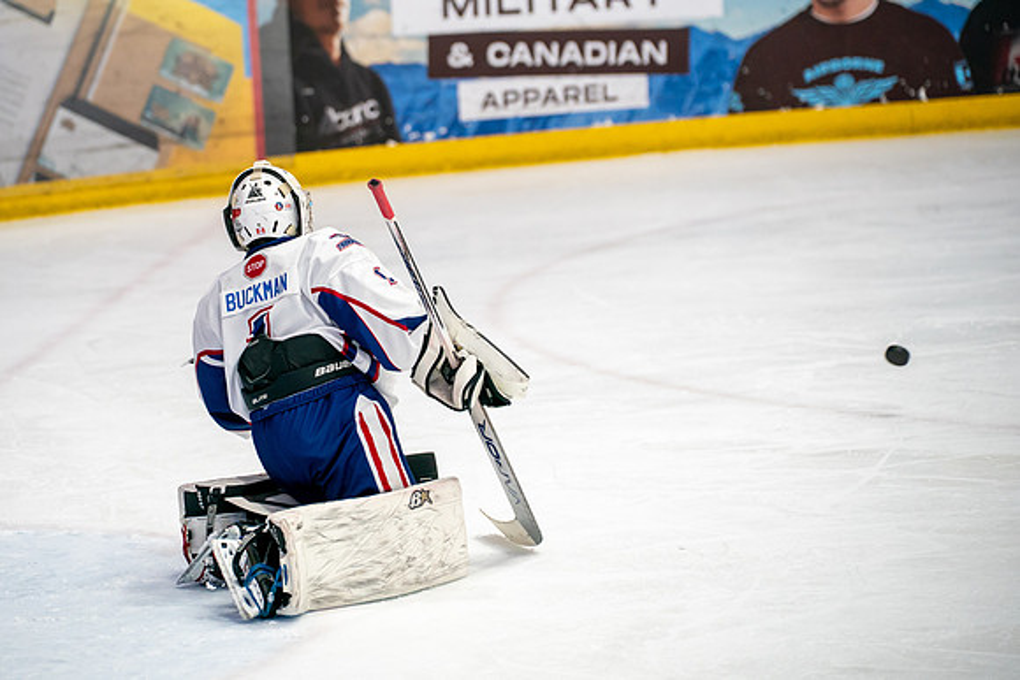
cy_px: 249
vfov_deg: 7.5
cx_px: 369
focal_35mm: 183
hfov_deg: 11.3
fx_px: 5173
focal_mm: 143
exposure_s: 1/800
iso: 2500
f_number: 3.2
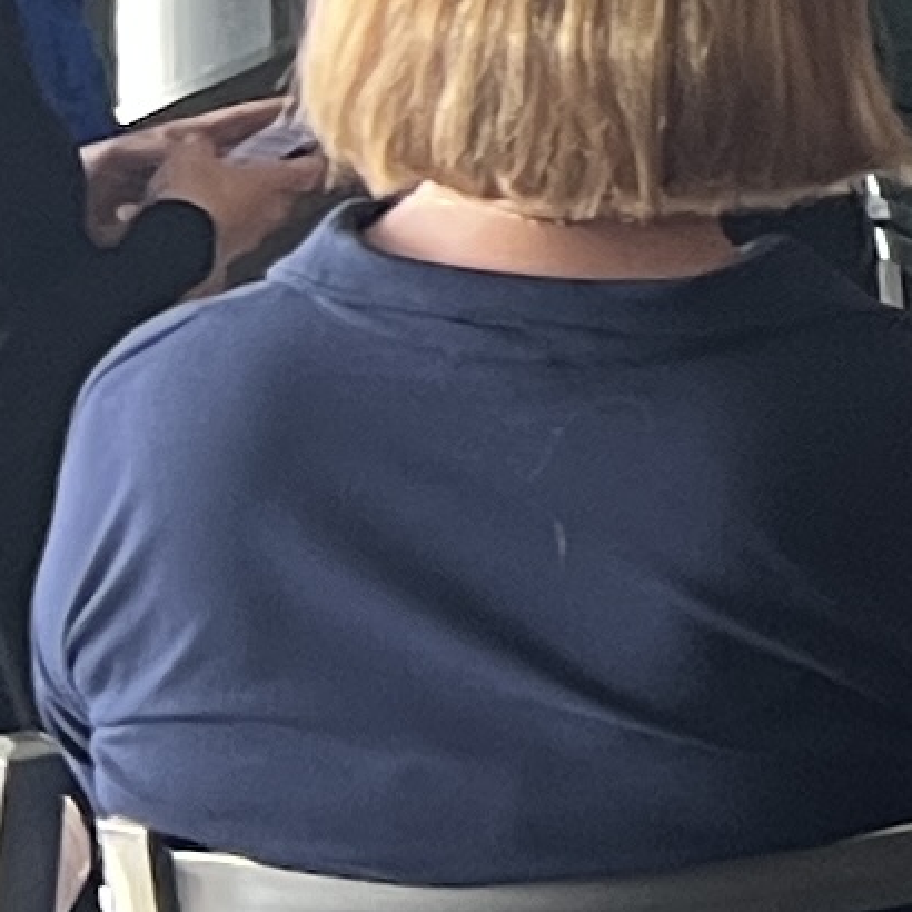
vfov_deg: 7.4
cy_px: -952
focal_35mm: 226
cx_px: 3804
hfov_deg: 6.2
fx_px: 6736
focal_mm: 5.7
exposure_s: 1/60
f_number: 1.5
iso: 80
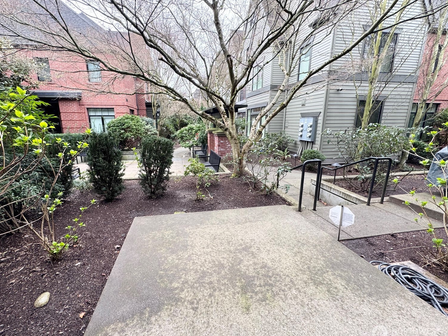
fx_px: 194
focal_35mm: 15
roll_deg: +0.4
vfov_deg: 81.7
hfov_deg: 98.0
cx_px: 209
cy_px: 165
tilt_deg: -13.4
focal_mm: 2.22
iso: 100
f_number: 2.2
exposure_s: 1/99
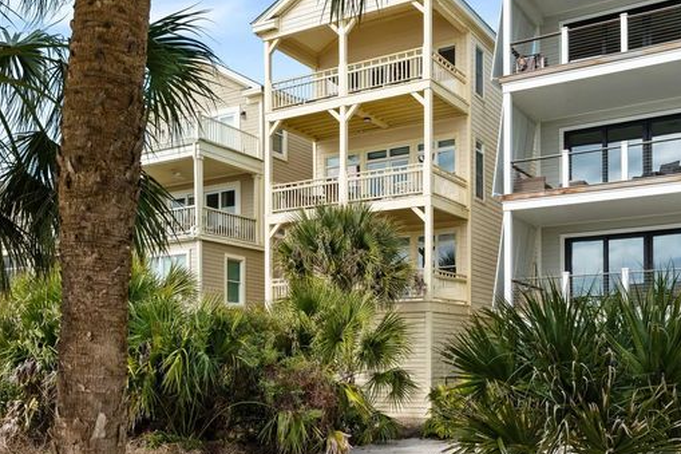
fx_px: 737
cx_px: 364
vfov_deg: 34.1
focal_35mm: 39
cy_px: 200
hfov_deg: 49.5
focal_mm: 31
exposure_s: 1/1000
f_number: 9
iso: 500
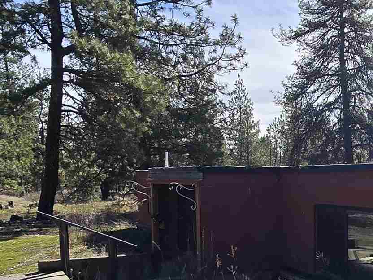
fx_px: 517
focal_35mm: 48
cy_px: 223
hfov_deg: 37.3
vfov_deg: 29.6
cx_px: 330
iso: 50
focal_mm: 2.2
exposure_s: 1/2993
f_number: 2.2
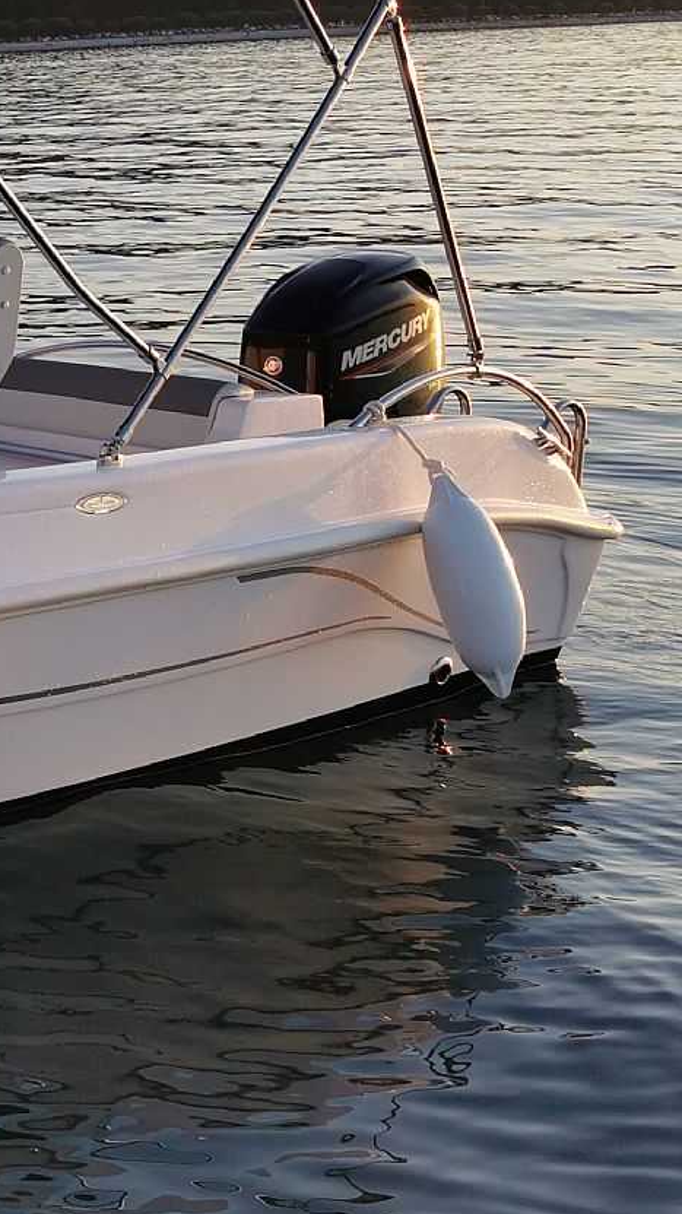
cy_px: 543
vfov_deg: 31.0
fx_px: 2188
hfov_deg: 14.8
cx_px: -648
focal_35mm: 68
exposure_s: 1/1025
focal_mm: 5.56
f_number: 1.6
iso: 50
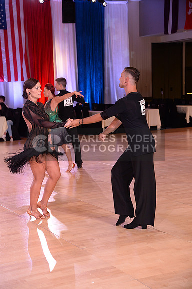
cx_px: 96
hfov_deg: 19.4
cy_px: 144
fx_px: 562
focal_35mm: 70
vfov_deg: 28.9
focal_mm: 70
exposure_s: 1/250
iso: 2000
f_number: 5
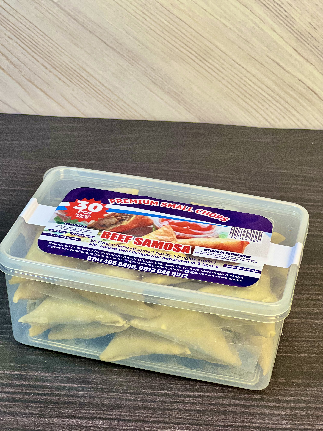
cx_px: 162
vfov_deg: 25.3
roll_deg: -3.0
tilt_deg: -32.8
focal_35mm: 77
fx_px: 958
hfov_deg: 19.1
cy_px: 216
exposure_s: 1/121
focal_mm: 9
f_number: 2.8
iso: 160
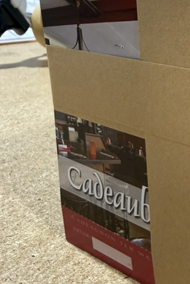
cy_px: 118
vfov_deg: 36.8
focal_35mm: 54
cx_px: 227
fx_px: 427
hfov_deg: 23.1
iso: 200
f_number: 2.2
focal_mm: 2.22
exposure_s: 1/99
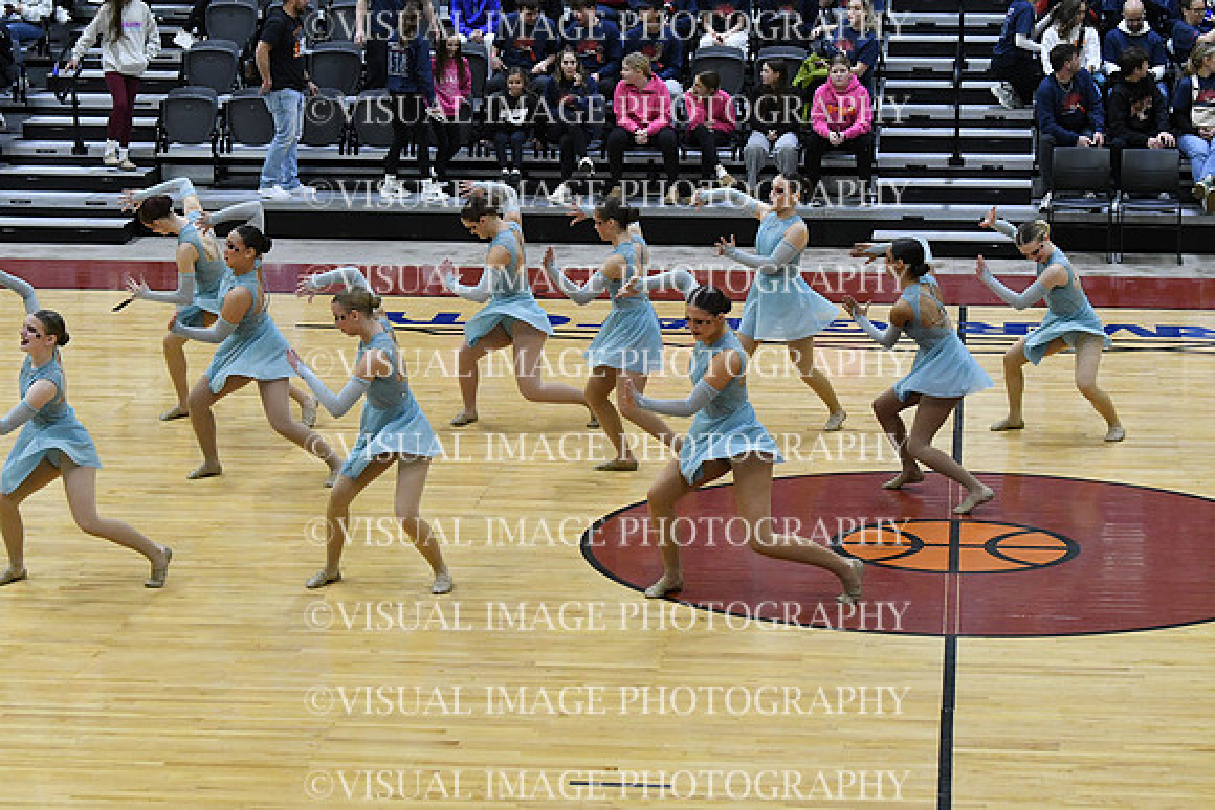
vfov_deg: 13.0
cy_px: 405
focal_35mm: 105
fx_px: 3544
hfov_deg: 19.5
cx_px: 608
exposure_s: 1/500
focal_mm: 70
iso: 5000
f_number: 4
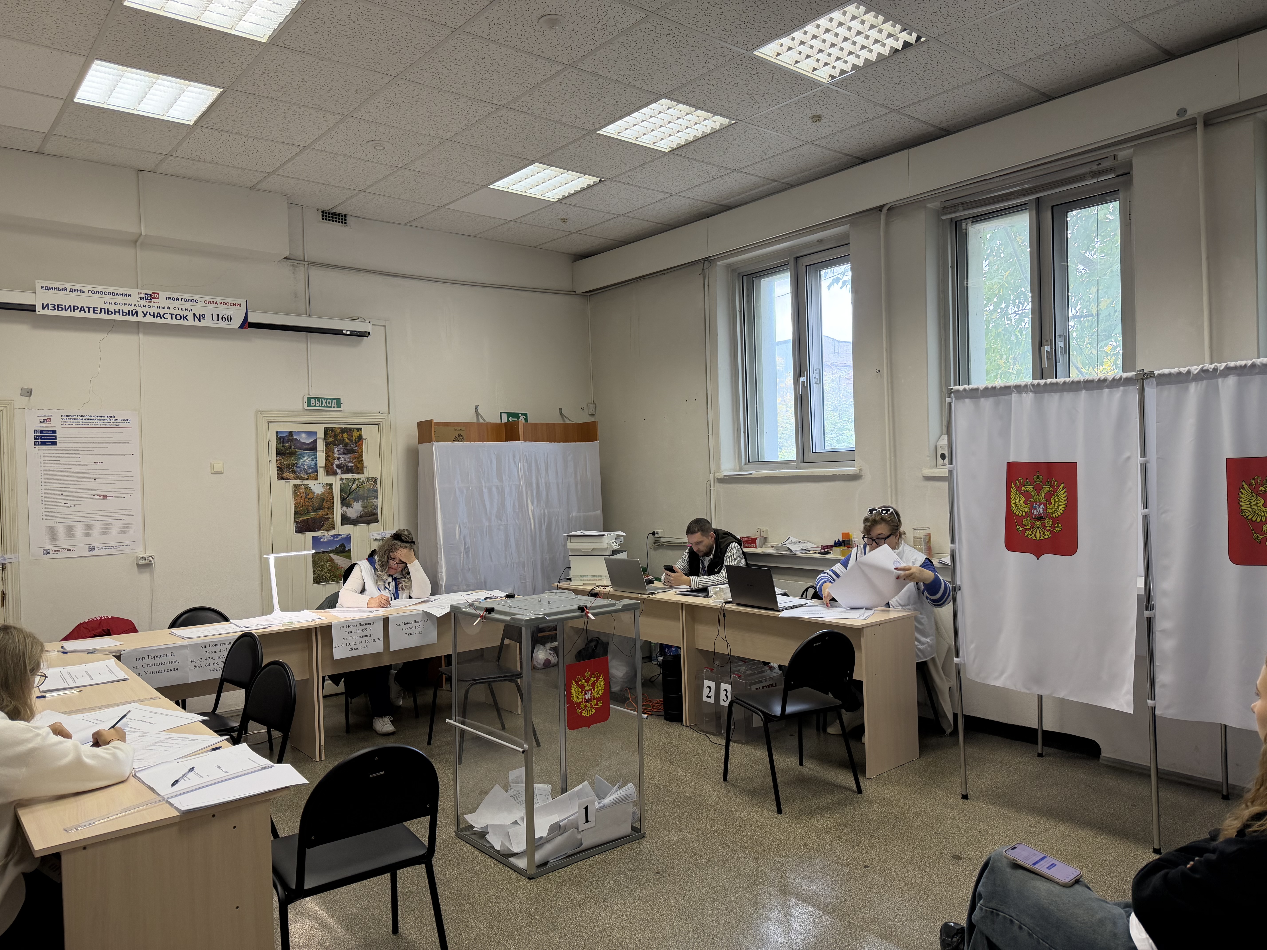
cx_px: 634
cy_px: 475
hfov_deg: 71.6
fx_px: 878
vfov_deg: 56.8
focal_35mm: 24
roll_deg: +1.7
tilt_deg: -0.8
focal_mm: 6.76
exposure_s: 1/100
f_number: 1.78
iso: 160
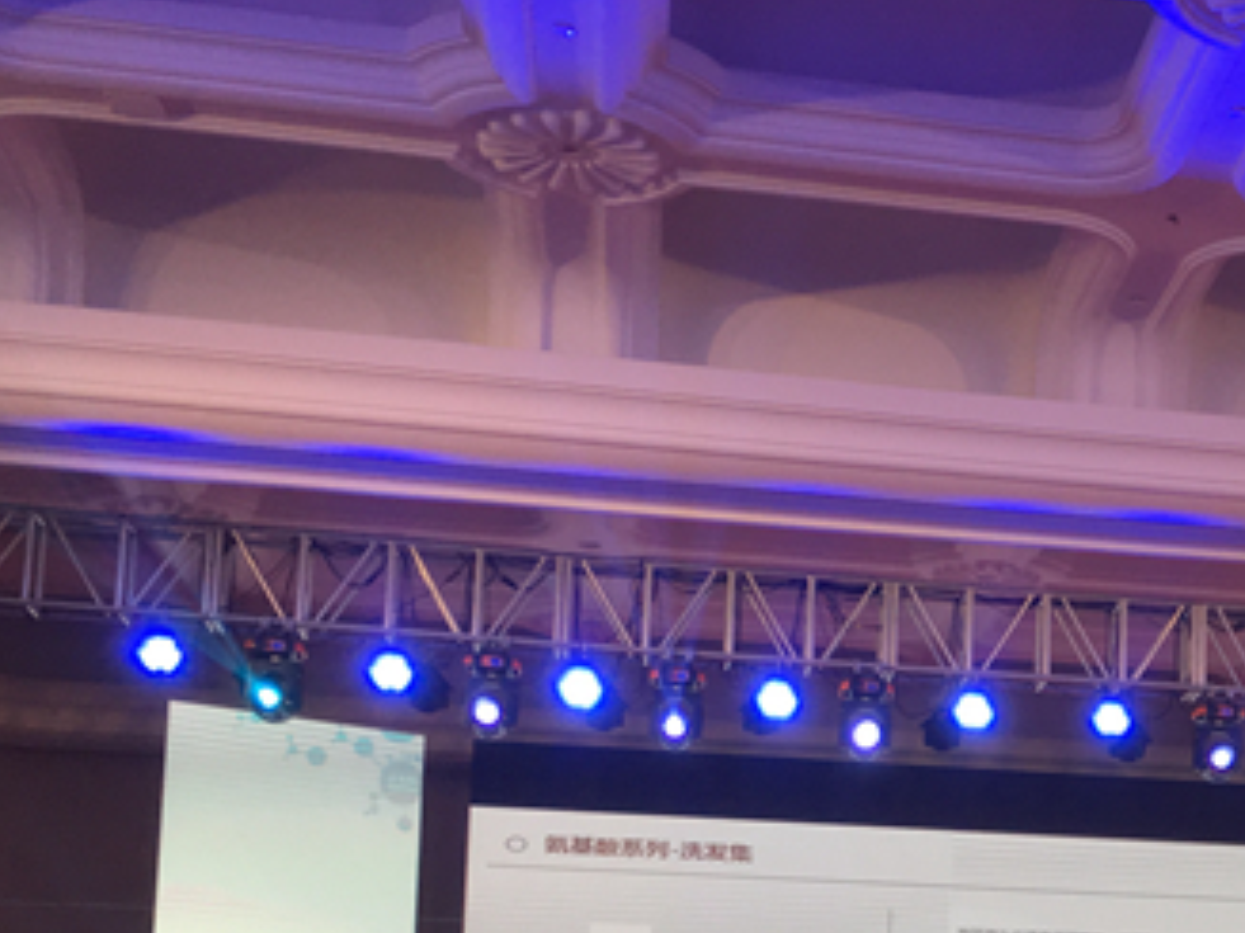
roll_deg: -1.2
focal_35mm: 71
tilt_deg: +7.1
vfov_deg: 20.0
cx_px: 1249
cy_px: 956
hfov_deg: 26.0
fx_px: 2553
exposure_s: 1/100
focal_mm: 4.15
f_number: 2.2
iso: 40
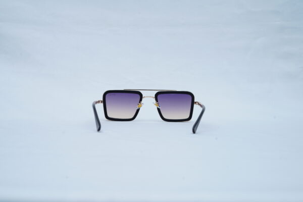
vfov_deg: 27.0
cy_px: 101
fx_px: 421
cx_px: 152
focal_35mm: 50
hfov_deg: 39.6
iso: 125
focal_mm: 50
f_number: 9
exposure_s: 1/160
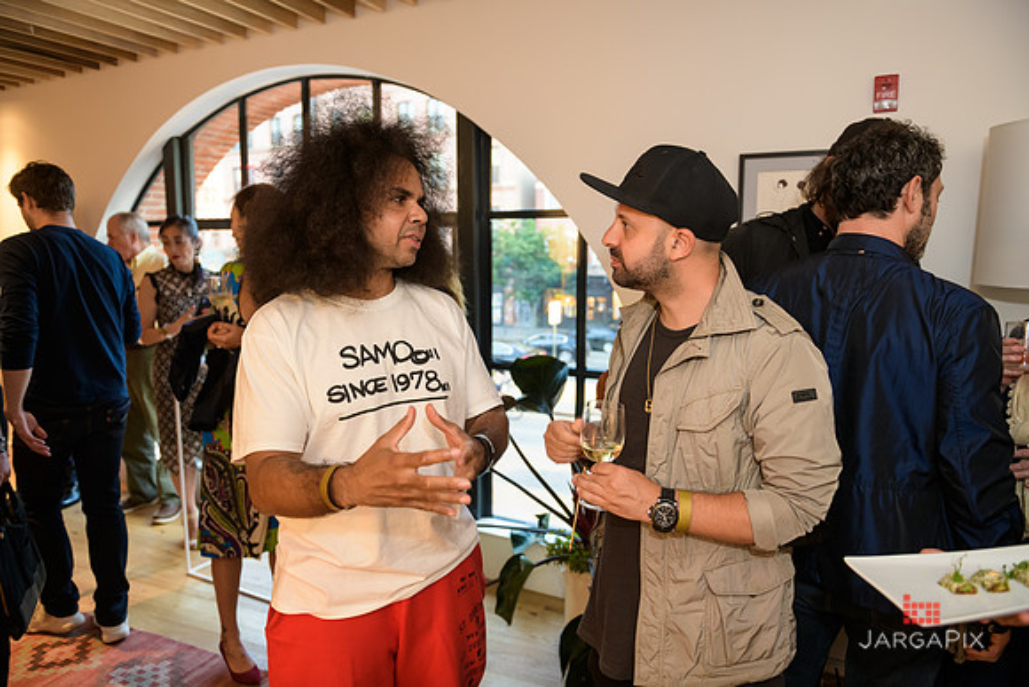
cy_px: 344
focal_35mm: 24
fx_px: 686
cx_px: 514
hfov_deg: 73.7
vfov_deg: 53.2
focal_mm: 24
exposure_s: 1/125
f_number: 3.2
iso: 800
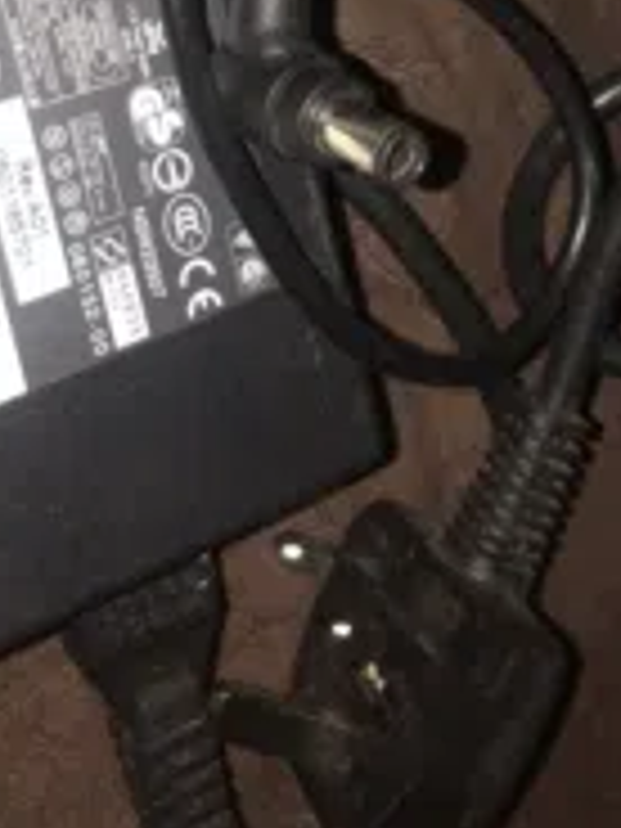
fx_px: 1459
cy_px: 54
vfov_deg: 30.1
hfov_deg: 24.0
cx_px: 270
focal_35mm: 61
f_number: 1.8
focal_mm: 3.99
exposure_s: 1/27
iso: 32
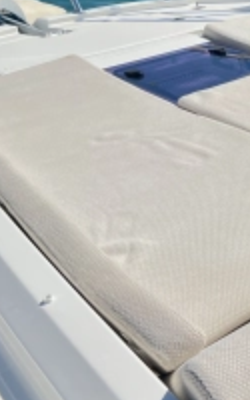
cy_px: 59
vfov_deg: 26.4
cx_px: 368
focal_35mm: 76
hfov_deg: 15.8
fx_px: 828
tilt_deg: -22.0
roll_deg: -0.9
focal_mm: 5.7
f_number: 1.5
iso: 50
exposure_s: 1/3257
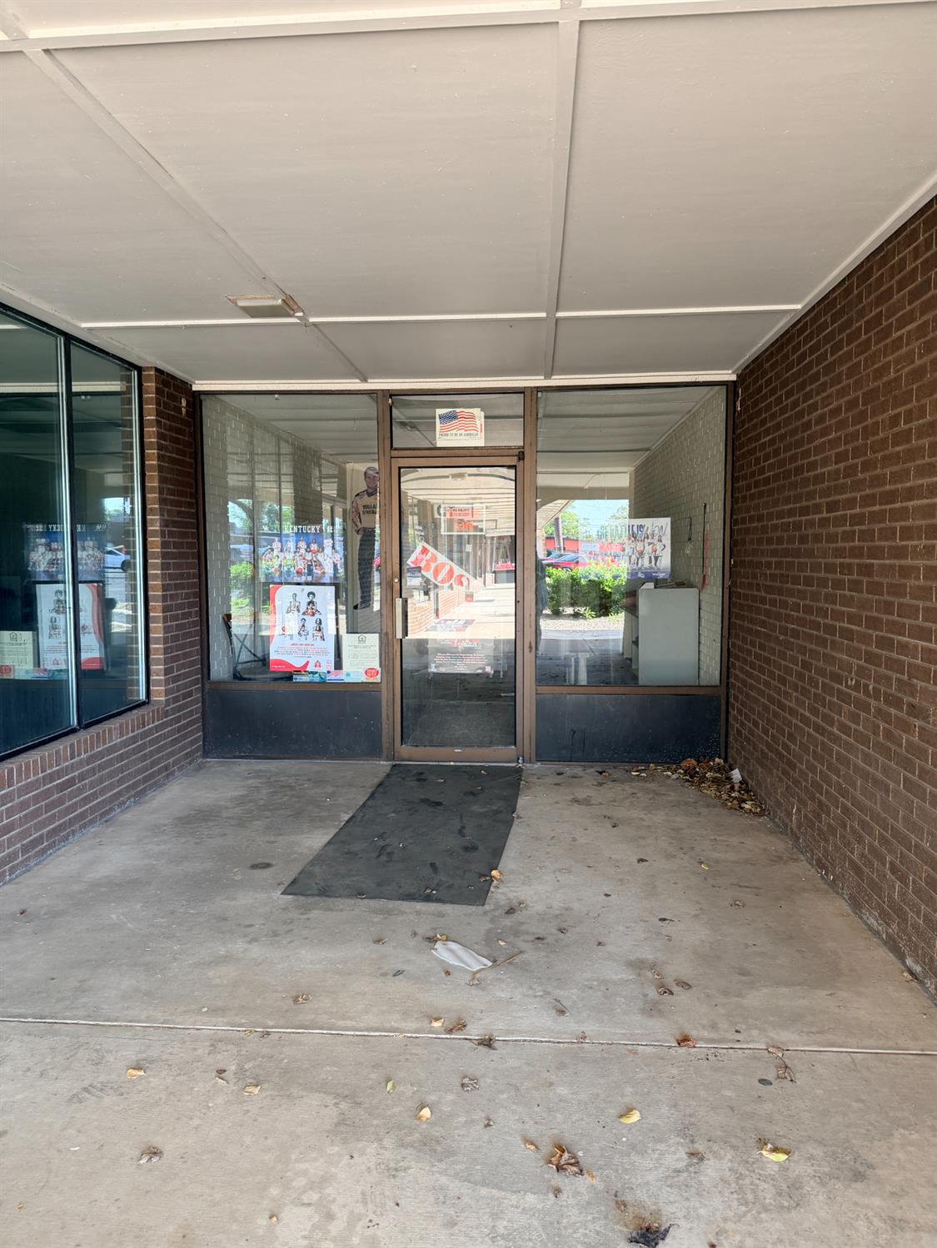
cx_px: 468
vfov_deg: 71.6
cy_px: 624
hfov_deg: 56.8
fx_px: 866
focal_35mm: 24
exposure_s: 1/121
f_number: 1.78
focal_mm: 6.76
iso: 125
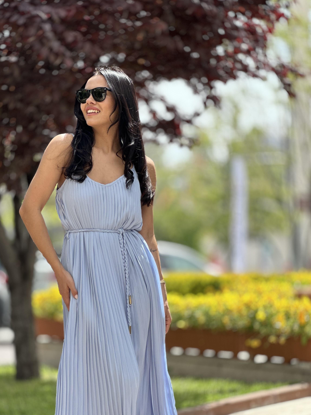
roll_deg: +0.3
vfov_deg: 19.4
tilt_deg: -2.2
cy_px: 271
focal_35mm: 101
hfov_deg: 14.6
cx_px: 110
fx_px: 1210
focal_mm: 9
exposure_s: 1/239
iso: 25
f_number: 2.8
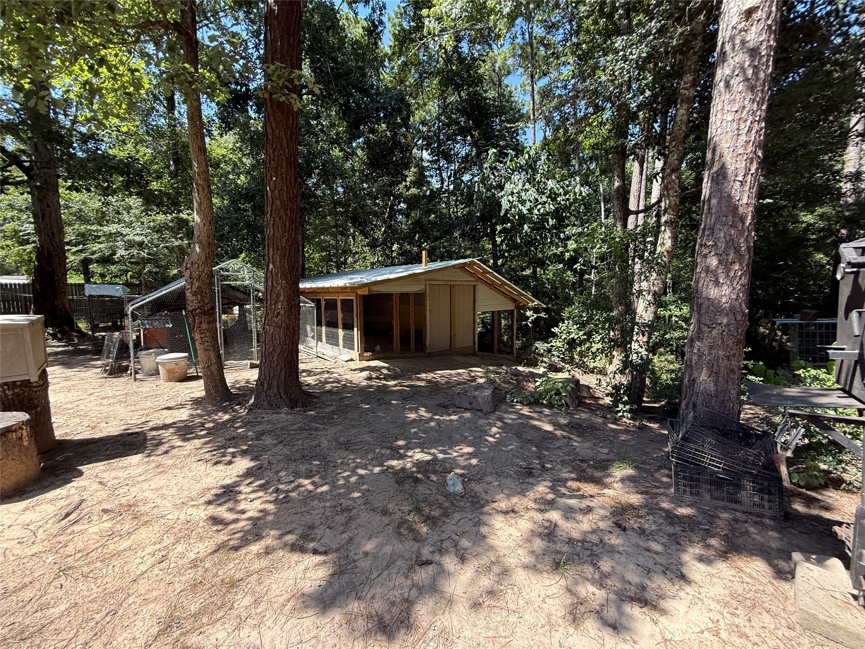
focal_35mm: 14
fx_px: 350
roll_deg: +1.4
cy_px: 324
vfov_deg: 85.7
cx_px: 432
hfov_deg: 102.1
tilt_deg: -10.2
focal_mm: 2.22
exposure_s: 1/306
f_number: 2.2
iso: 64
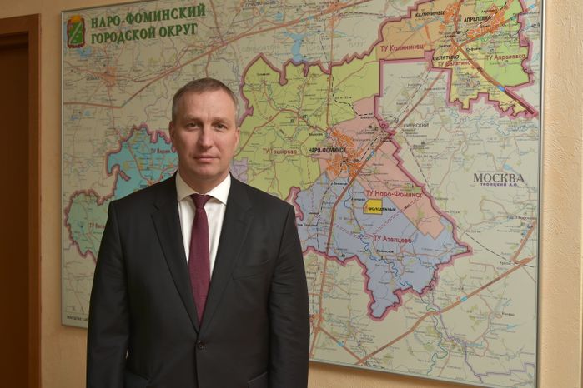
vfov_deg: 25.8
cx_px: 292
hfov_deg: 37.9
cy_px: 194
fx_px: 850
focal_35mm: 52
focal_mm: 35
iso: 100
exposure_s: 1/200
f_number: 4.5
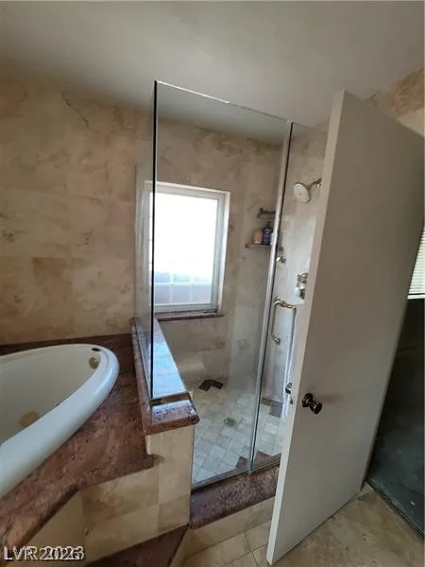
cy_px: 284
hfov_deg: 89.9
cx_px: 212
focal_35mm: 13
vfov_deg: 106.2
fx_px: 213
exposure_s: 1/60
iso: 125
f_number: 2.2
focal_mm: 2.2
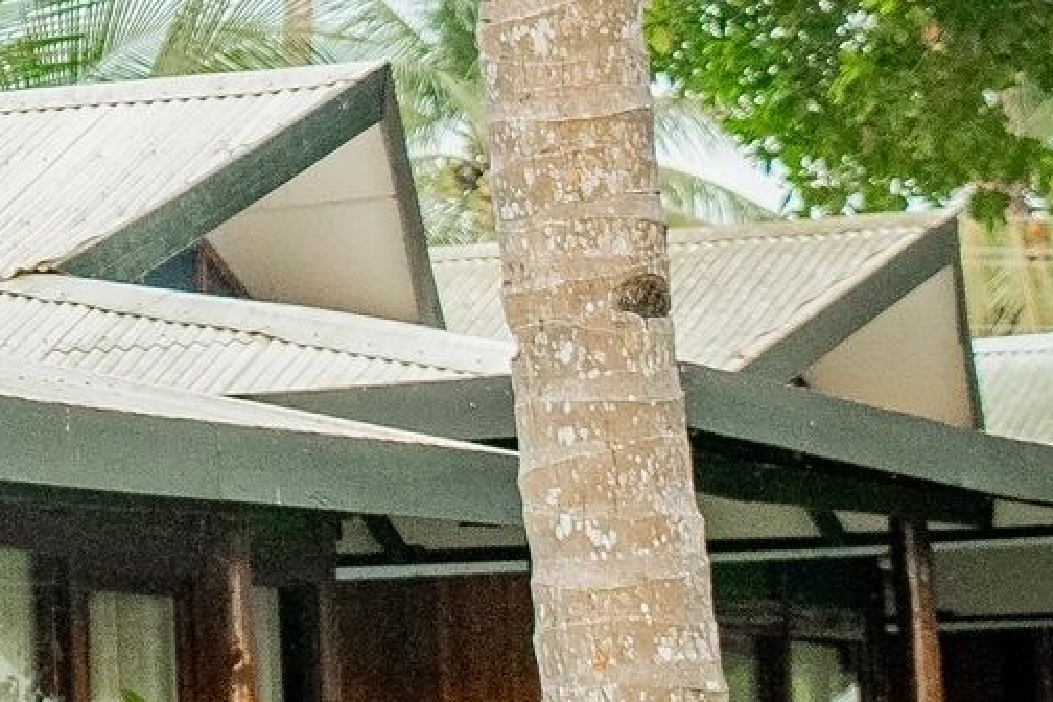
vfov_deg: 5.2
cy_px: 448
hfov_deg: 7.3
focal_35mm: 264
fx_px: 7721
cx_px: -1602
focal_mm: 52
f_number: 4
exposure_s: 1/60
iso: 800
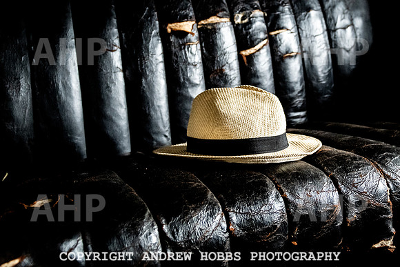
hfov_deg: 44.7
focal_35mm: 44
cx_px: 231
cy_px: 54
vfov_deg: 30.1
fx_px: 485
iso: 1250
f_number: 2.8
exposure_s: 1/25
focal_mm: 24
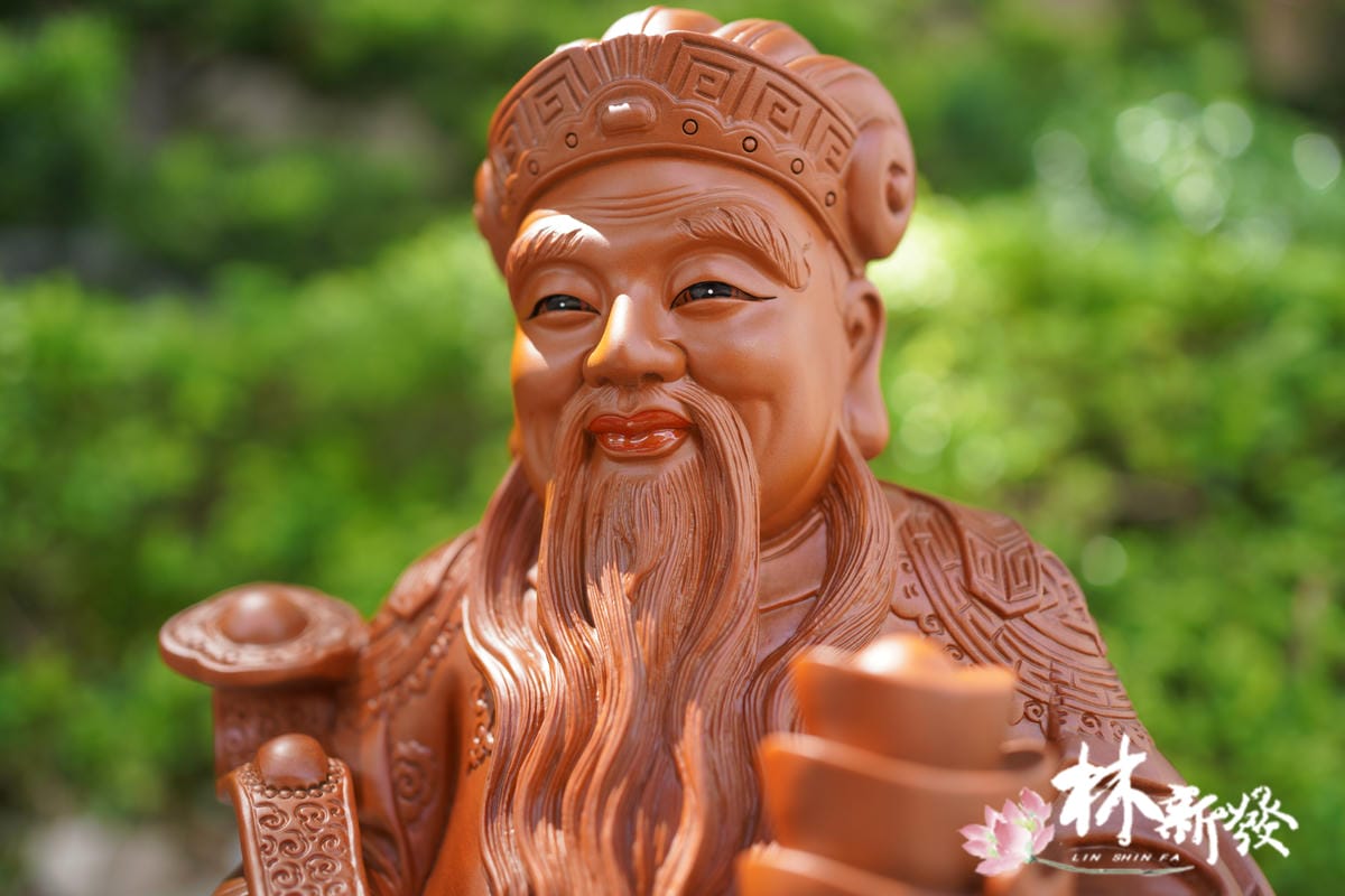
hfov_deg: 54.4
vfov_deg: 37.9
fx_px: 1308
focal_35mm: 35
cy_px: 448
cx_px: 672
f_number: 2.5
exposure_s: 1/160
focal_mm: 35
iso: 100
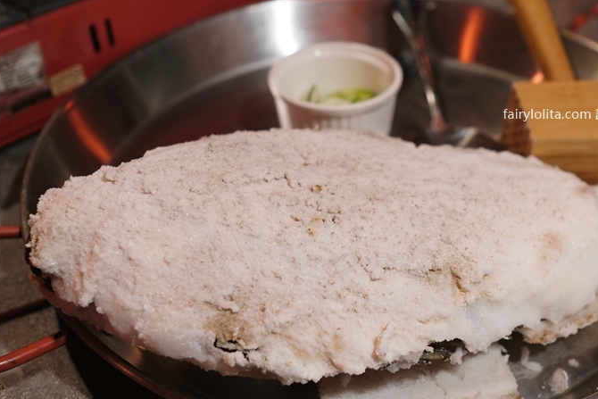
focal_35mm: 47
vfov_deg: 28.6
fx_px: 781
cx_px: 360
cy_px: 245
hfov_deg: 41.7
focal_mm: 23
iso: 800
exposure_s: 1/34
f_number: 2.8
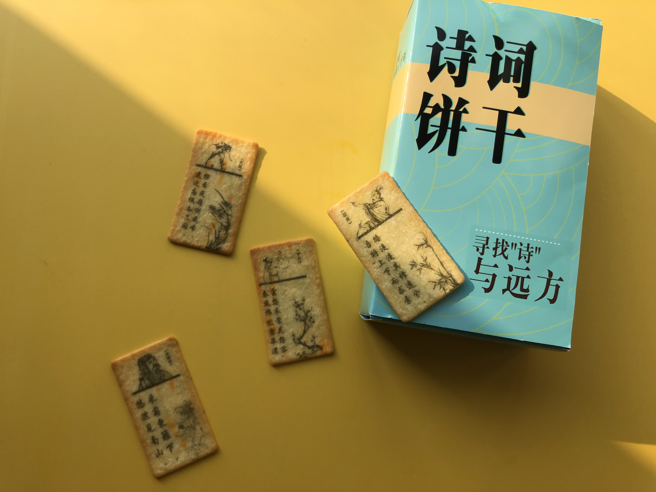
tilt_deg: -80.3
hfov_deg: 63.4
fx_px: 531
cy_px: 246
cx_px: 328
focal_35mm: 28
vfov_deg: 49.7
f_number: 1.8
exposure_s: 1/695
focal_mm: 3.99
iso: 20
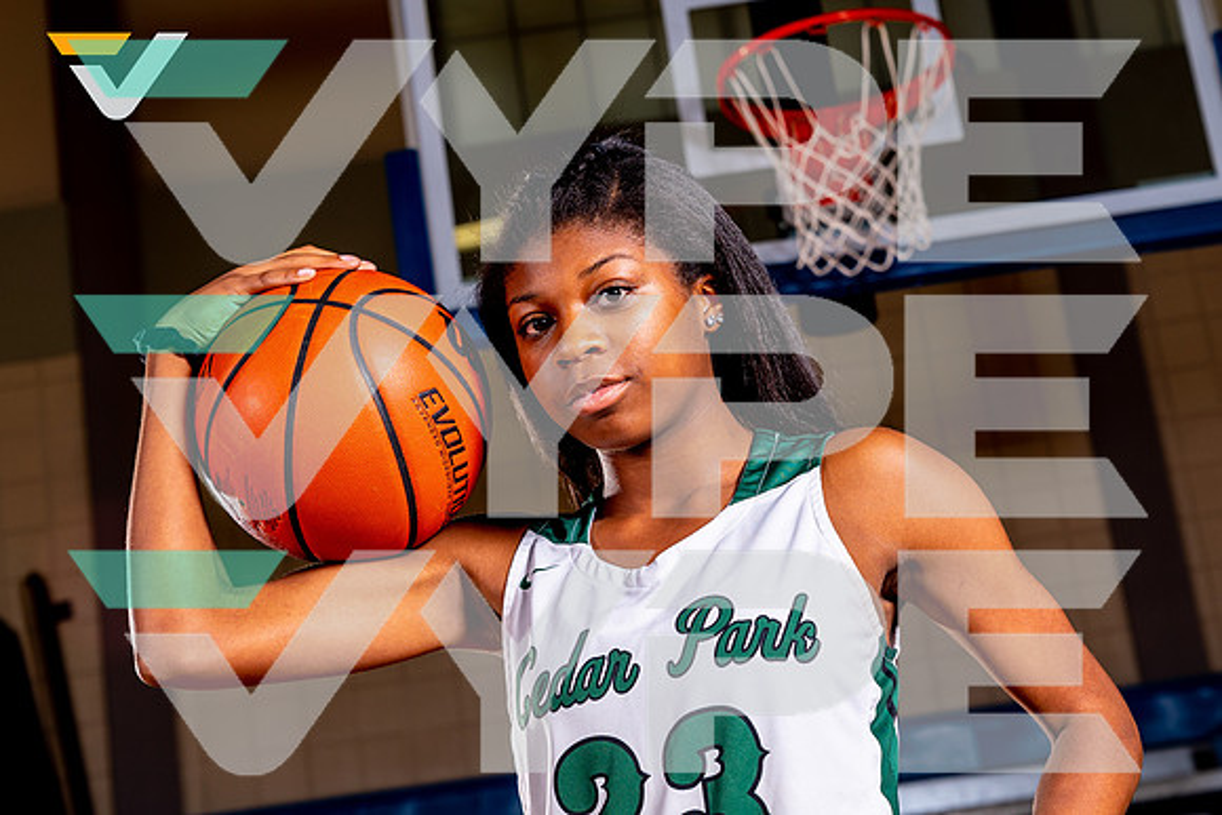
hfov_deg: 29.3
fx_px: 2340
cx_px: 611
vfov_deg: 19.8
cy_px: 408
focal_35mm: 69
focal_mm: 61
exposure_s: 1/125
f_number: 5.6
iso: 100
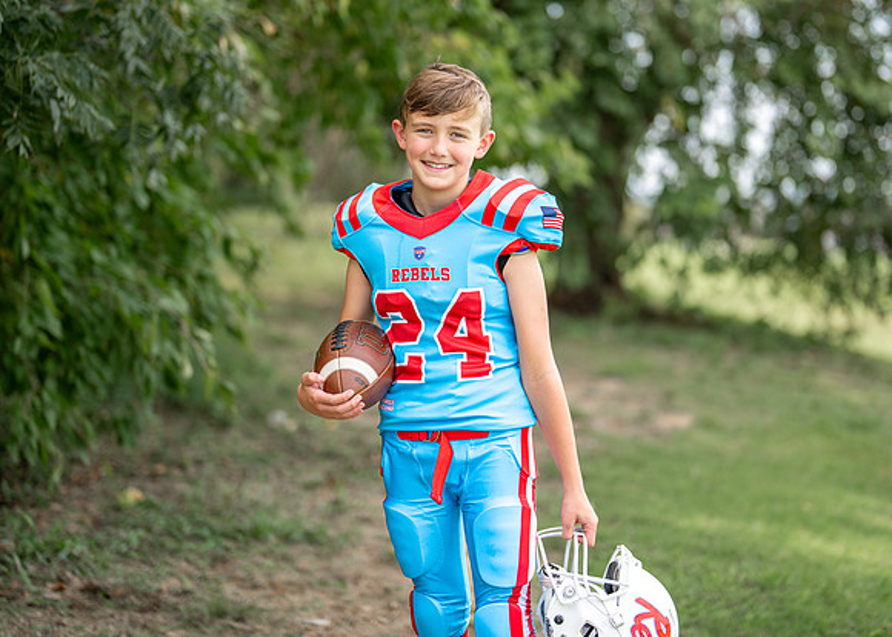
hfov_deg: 30.2
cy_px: 251
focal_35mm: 65
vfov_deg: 21.8
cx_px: 473
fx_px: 1650
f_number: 1.2
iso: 100
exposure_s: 1/2500
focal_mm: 50
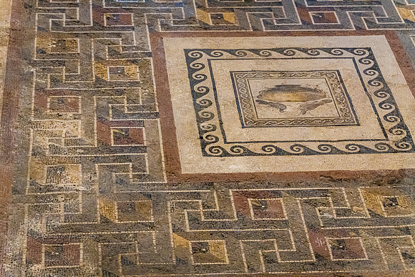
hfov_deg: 19.5
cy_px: 138
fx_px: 1211
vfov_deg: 13.0
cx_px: 208
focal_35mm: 105
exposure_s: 1/60
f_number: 5.6
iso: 6400
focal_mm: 70
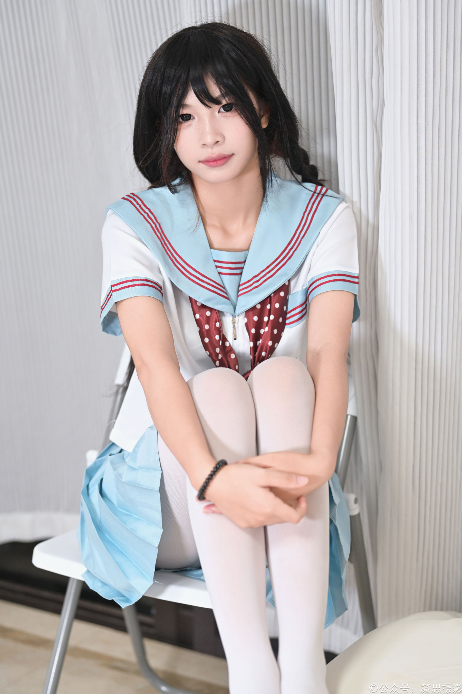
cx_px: 231
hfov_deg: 21.2
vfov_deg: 31.4
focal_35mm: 64
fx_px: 1232
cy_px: 347
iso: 1600
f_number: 2.8
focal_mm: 64
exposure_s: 1/100
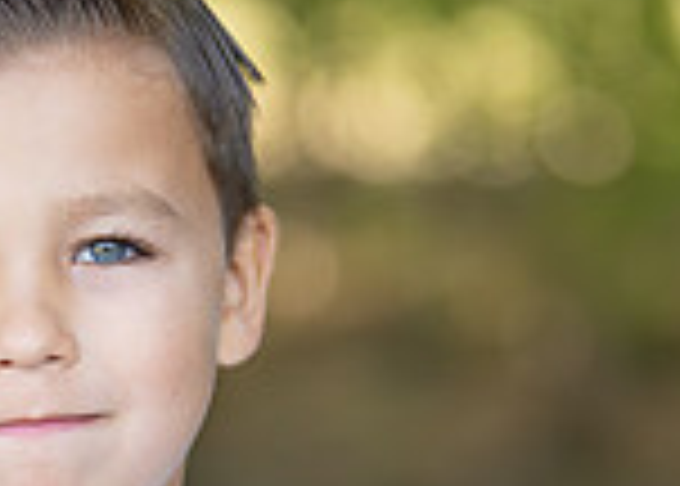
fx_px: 5391
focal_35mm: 279
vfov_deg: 5.1
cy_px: 688
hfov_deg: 7.2
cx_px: 39
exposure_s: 1/1250
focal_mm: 50
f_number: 1.2
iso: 200
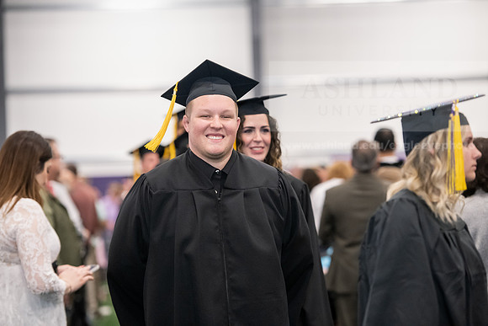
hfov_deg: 15.2
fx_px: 1830
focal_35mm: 135
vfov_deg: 10.2
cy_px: 163
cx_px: 244
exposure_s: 1/200
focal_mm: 135
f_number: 3.2
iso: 3200
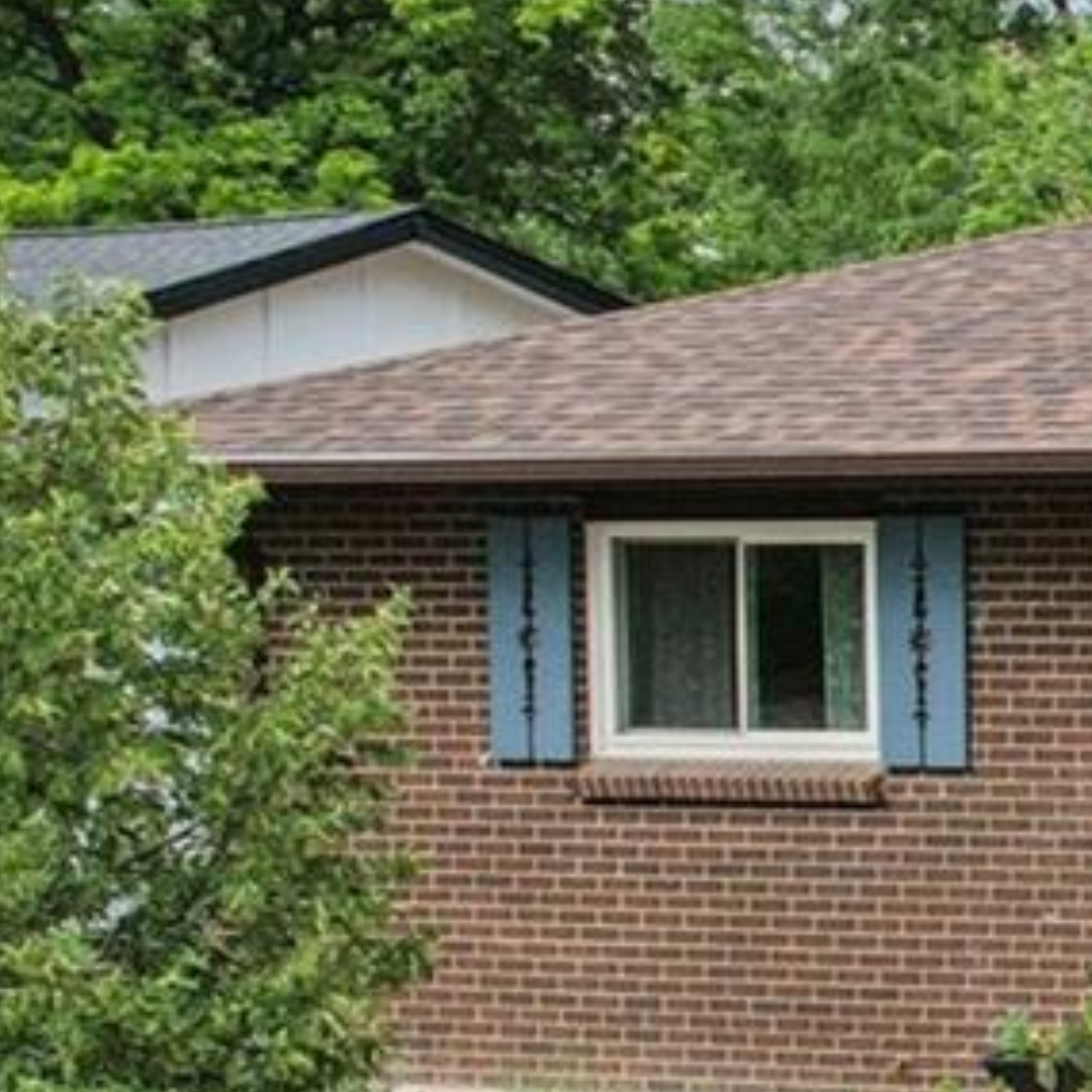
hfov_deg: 13.3
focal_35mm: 105
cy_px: 648
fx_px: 3747
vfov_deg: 16.6
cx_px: 2433
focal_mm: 8.38
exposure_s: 1/1250
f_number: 2.8
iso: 100
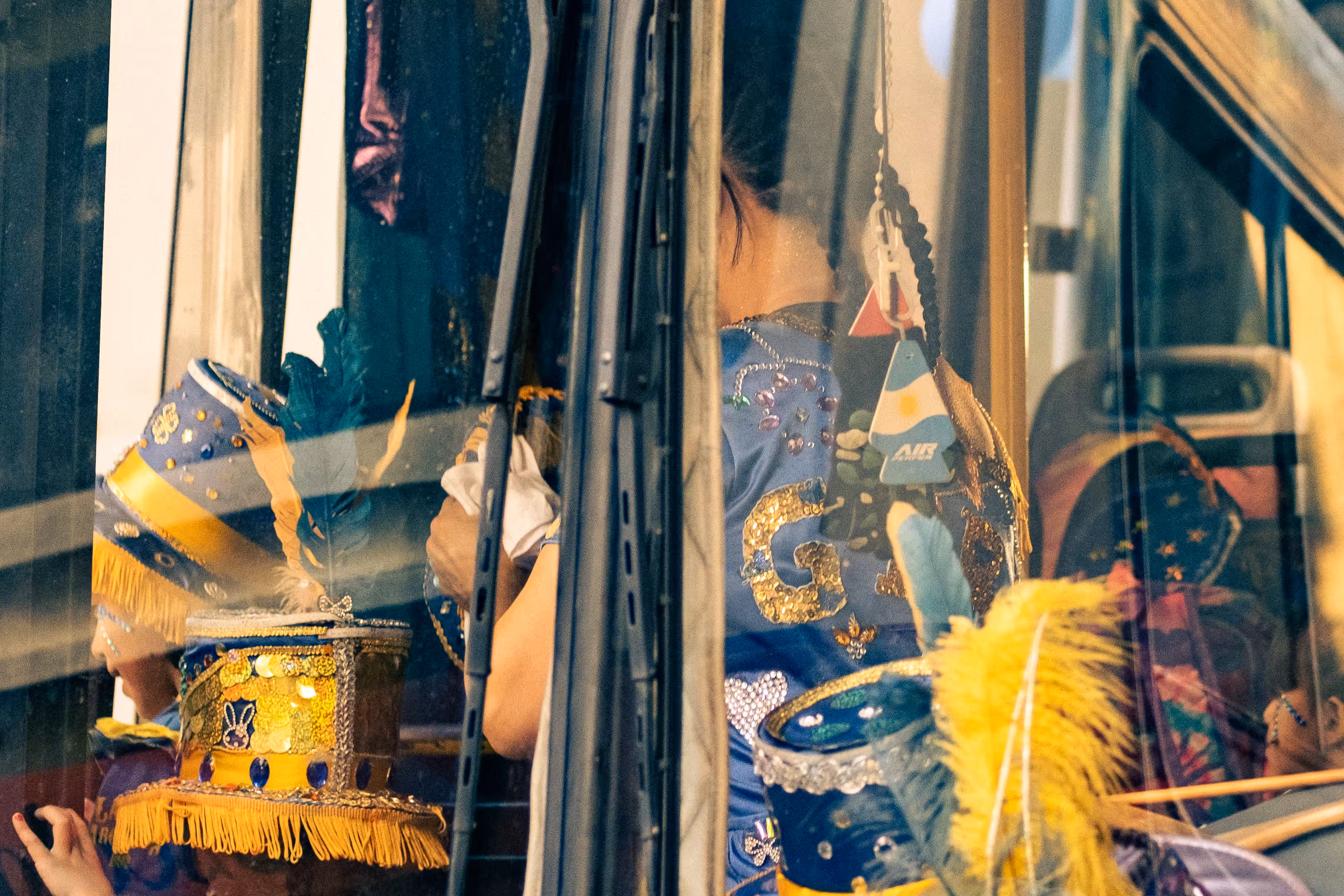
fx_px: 5487
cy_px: 353
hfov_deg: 13.9
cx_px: 1018
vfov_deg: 9.3
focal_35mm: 147
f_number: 2
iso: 1250
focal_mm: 50
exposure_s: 1/300
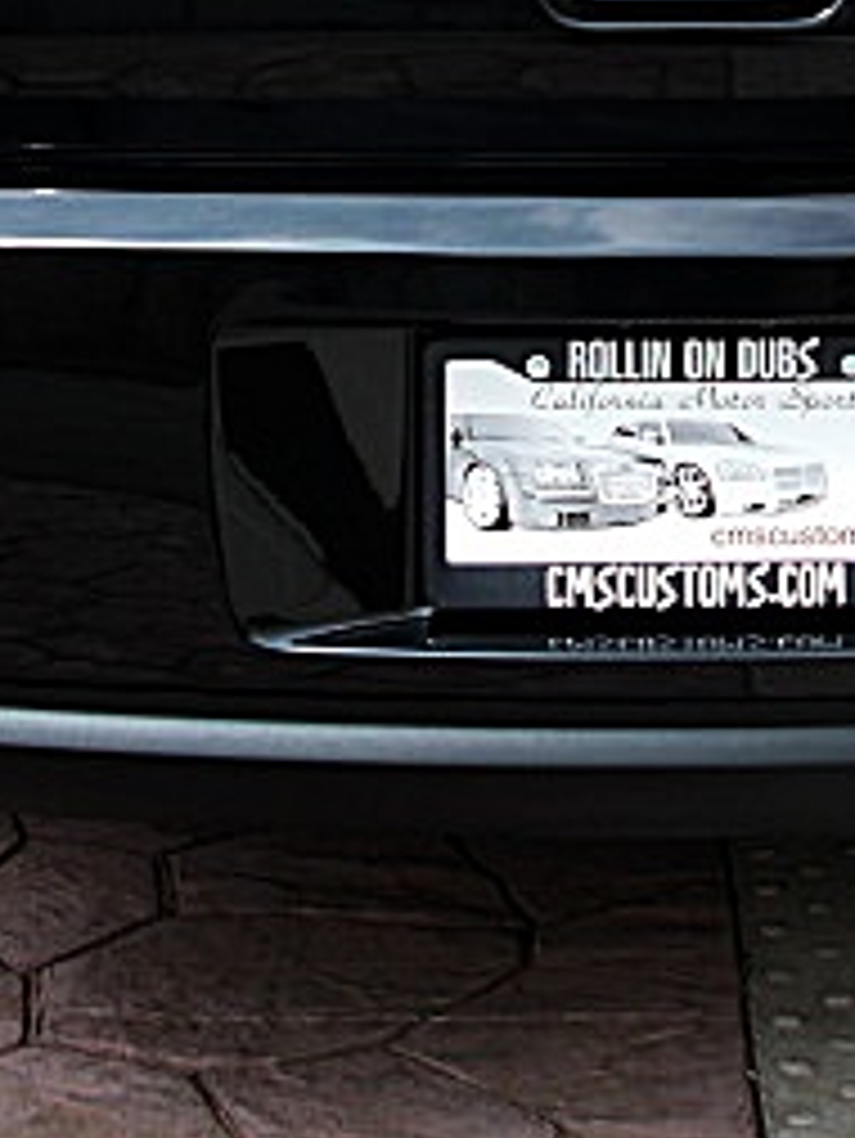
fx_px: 2994
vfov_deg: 21.0
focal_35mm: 91
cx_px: 702
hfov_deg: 16.1
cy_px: 63
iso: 50
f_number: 2.8
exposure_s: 1/500
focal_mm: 6.3
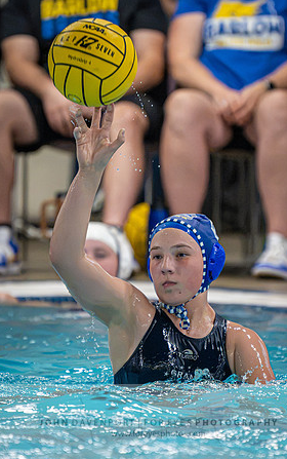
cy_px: 234
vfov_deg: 3.4
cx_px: 192
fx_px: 7759
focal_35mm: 621
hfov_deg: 2.1
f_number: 4
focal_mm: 280
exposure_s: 1/1000
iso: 16000
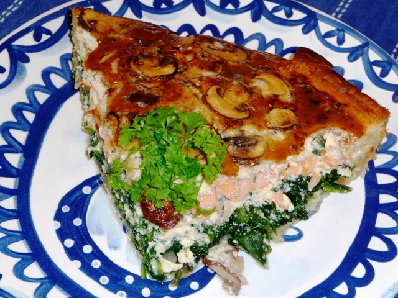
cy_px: 149
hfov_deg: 29.0
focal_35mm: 67
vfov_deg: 21.9
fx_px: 770
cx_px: 199
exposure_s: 1/30
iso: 100
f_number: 4.5
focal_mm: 11.3
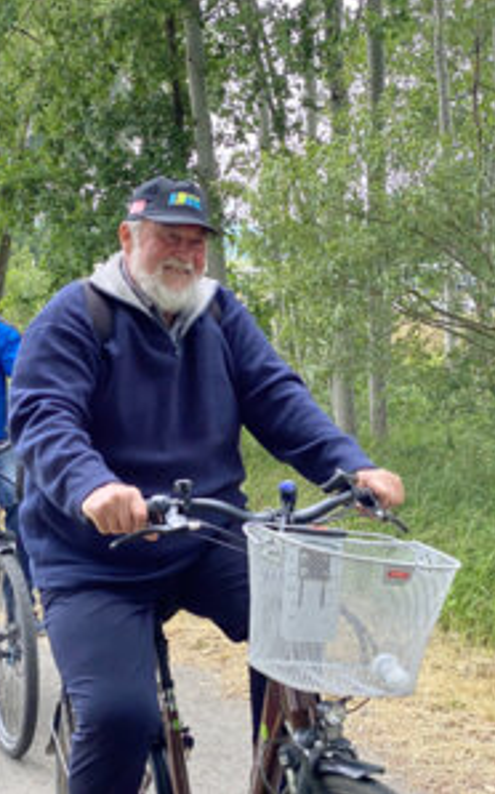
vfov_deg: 27.9
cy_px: 397
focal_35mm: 74
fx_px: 1599
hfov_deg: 17.5
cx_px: 136
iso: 20
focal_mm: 6
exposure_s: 1/167
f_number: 2
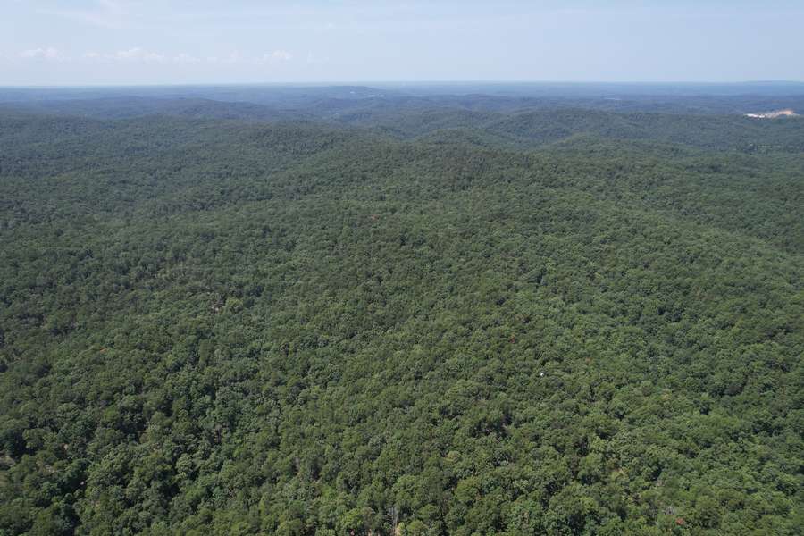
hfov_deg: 78.6
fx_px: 491
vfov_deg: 57.2
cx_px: 402
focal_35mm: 22
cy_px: 268
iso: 130
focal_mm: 8.38
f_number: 2.8
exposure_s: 1/1600
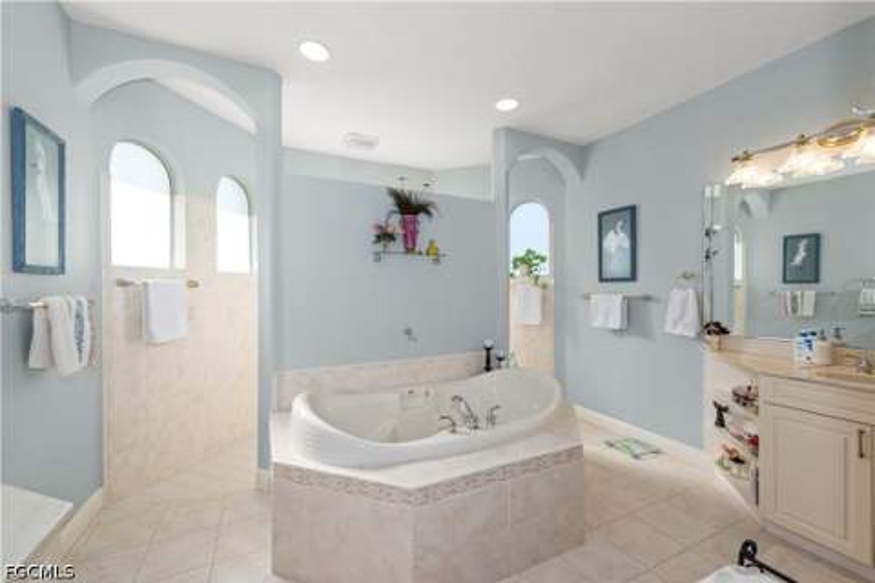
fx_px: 340
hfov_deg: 104.3
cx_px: 438
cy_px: 292
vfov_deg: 81.2
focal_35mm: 14
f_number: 9
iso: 250
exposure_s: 1/125
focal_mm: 14
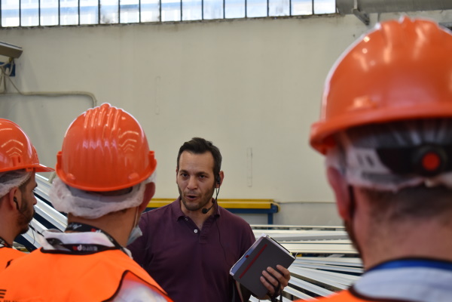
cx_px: 226
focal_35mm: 78
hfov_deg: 26.0
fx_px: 979
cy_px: 151
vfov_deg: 17.5
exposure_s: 1/250
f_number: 5.6
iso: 720
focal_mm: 52
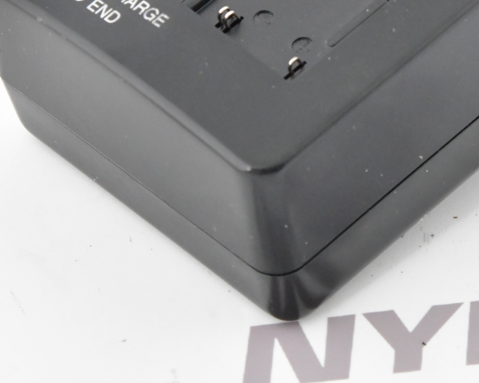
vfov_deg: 4.5
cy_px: -17
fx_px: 4905
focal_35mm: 346
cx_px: 327
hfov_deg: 5.6
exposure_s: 1/200
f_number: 14
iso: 3200
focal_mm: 120
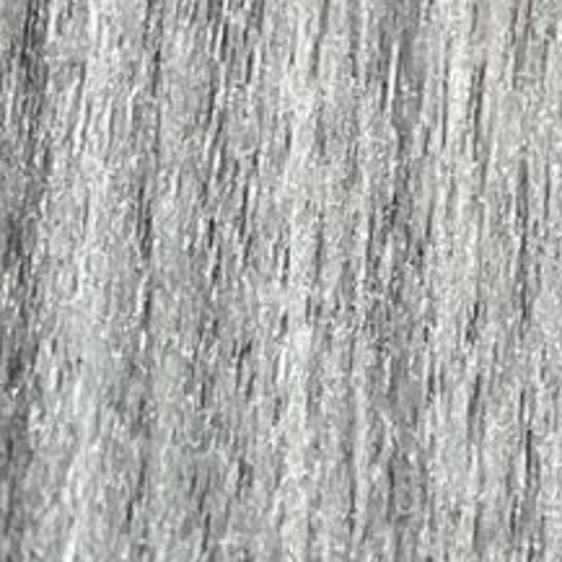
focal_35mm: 217
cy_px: -1606
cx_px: 1821
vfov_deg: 6.6
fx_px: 3986
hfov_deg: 7.0
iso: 250
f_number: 1.6
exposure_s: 1/60
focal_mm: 5.1
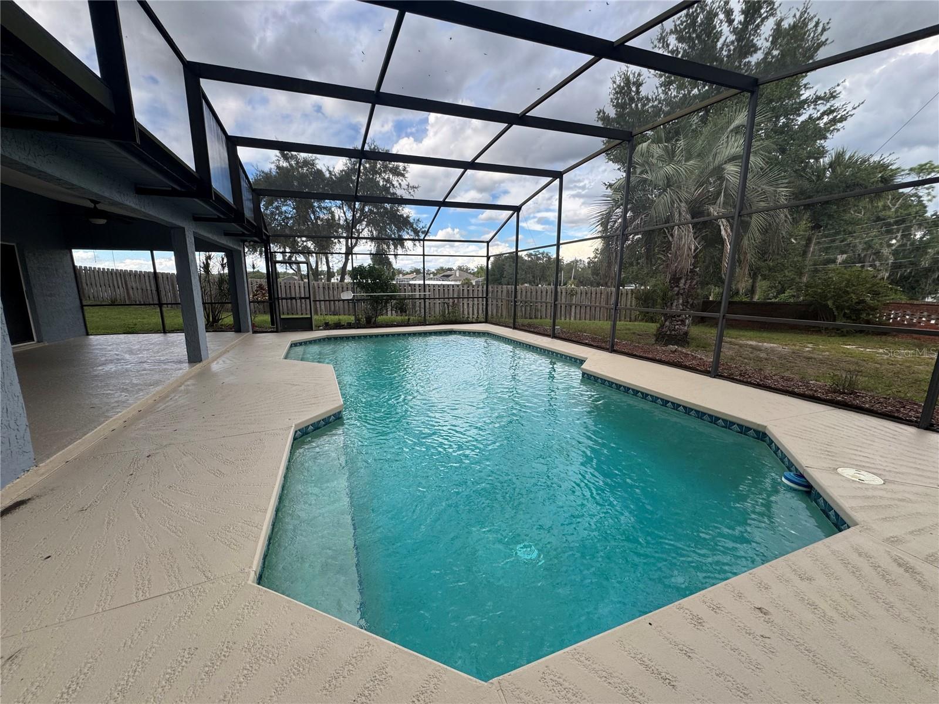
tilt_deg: -10.3
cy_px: 352
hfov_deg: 102.1
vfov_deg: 85.7
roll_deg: -0.1
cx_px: 470
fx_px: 380
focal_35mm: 14
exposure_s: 1/377
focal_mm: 2.22
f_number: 2.2
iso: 40
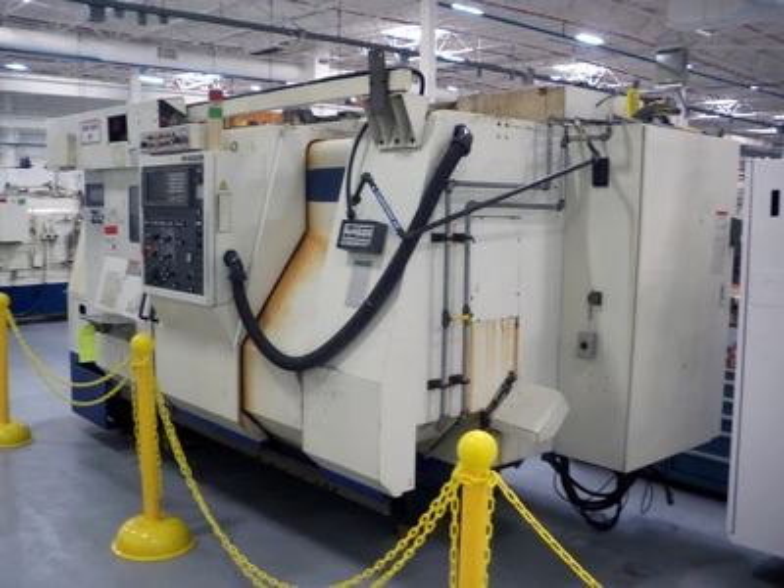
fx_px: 861
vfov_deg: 37.7
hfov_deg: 49.0
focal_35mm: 38
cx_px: 392
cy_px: 294
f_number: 3.5
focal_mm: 6.3
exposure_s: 1/10
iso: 80
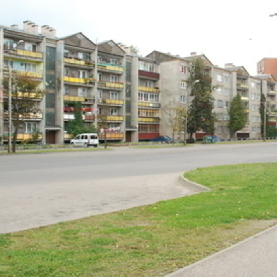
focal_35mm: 42
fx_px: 380
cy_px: 136
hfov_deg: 39.3
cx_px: 197
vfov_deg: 40.0
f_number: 5.6
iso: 500
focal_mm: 18
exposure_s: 1/180
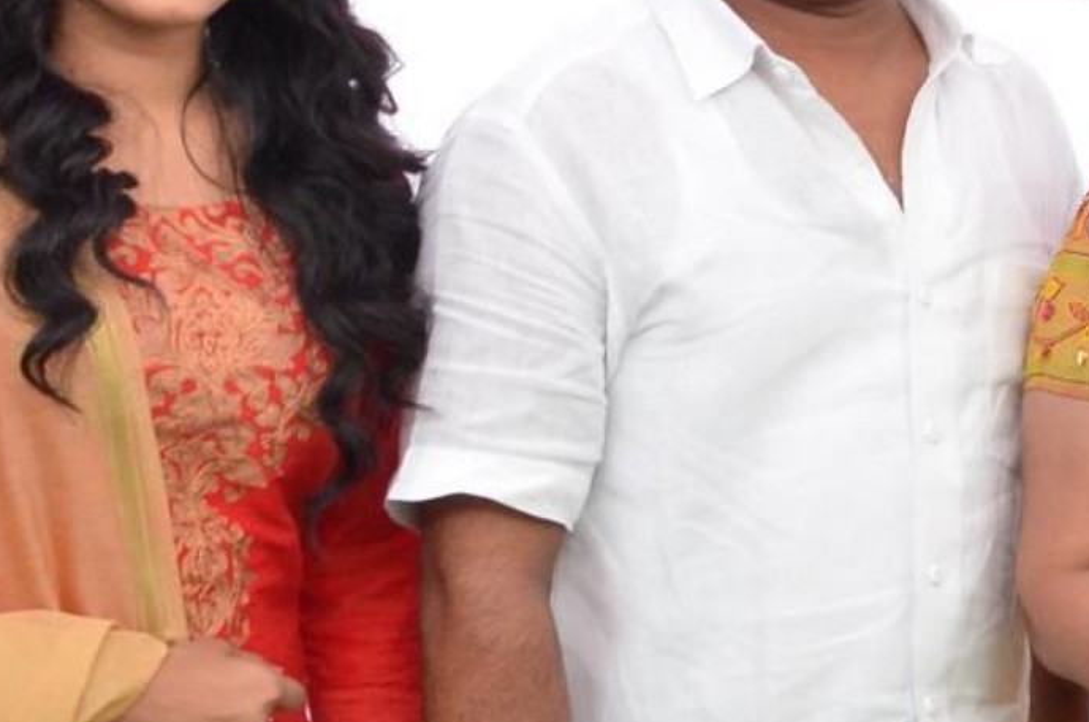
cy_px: 236
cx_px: 1371
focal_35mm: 104
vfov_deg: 13.1
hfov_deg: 18.5
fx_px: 3129
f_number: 6.3
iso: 2000
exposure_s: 1/125
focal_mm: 21
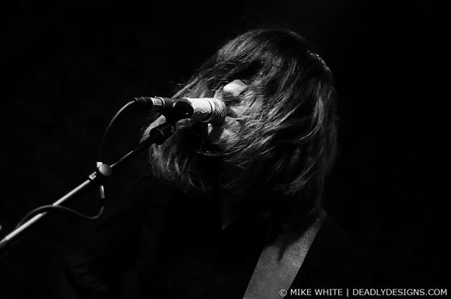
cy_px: 150
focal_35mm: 75
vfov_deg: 18.1
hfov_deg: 27.0
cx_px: 226
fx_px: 938
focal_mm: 50
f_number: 1.8
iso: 2000
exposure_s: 1/80
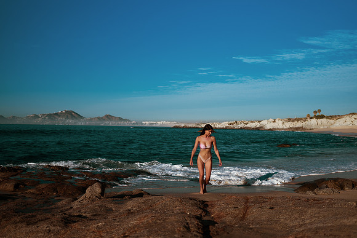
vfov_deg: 37.9
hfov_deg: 54.4
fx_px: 347
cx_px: 178
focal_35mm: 35
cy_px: 119
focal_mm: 35
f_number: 1.8
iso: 50
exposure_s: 1/8000
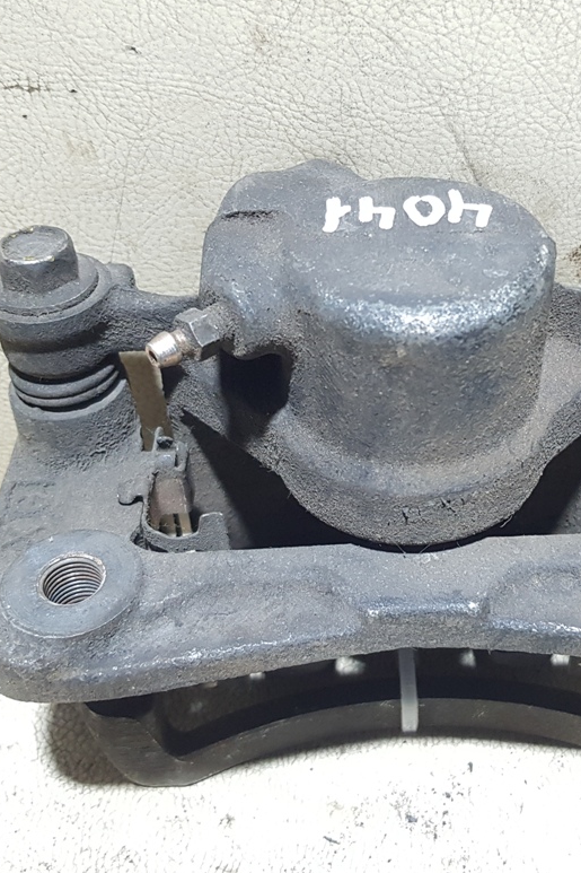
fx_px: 1017
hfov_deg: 31.5
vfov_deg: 46.4
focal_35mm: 42
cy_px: 426
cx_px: 407
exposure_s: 1/50
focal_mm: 4.2
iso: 160
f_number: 1.7
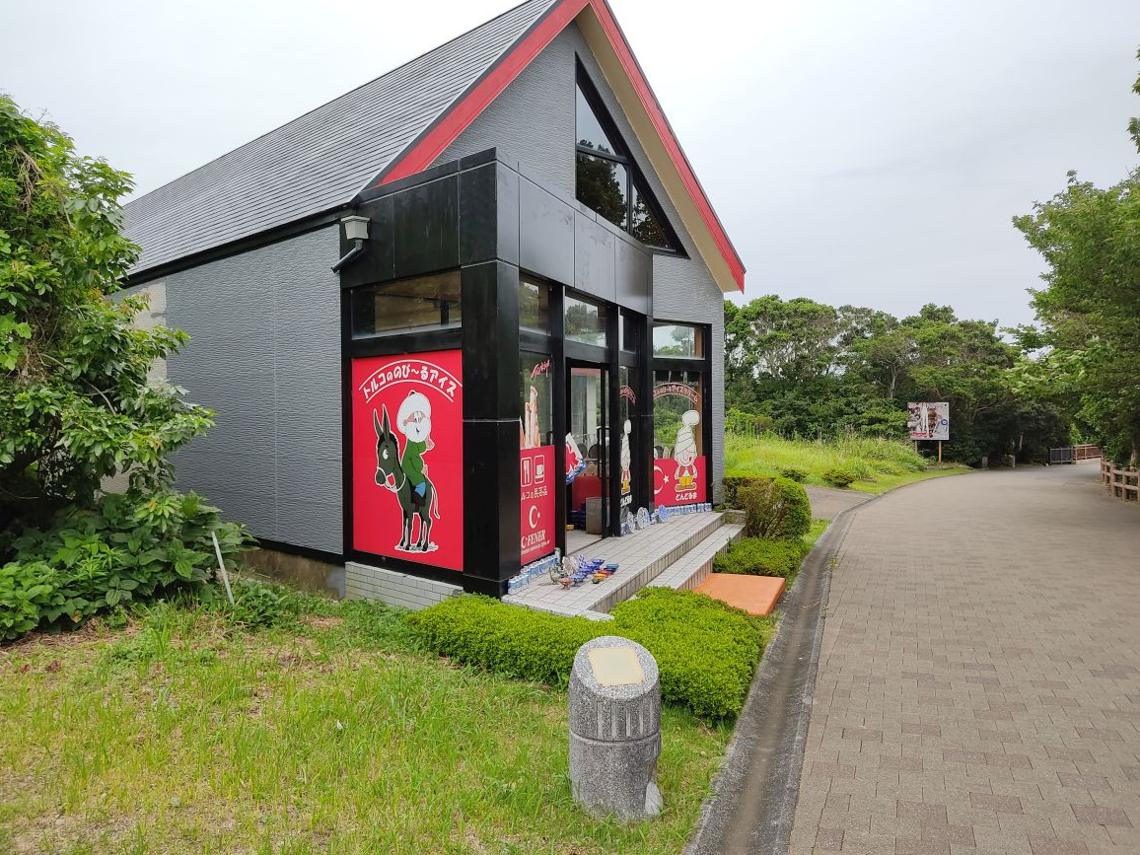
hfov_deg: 65.3
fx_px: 889
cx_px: 564
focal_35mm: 27
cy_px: 416
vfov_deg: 51.3
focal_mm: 4.74
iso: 100
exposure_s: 1/254
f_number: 1.79
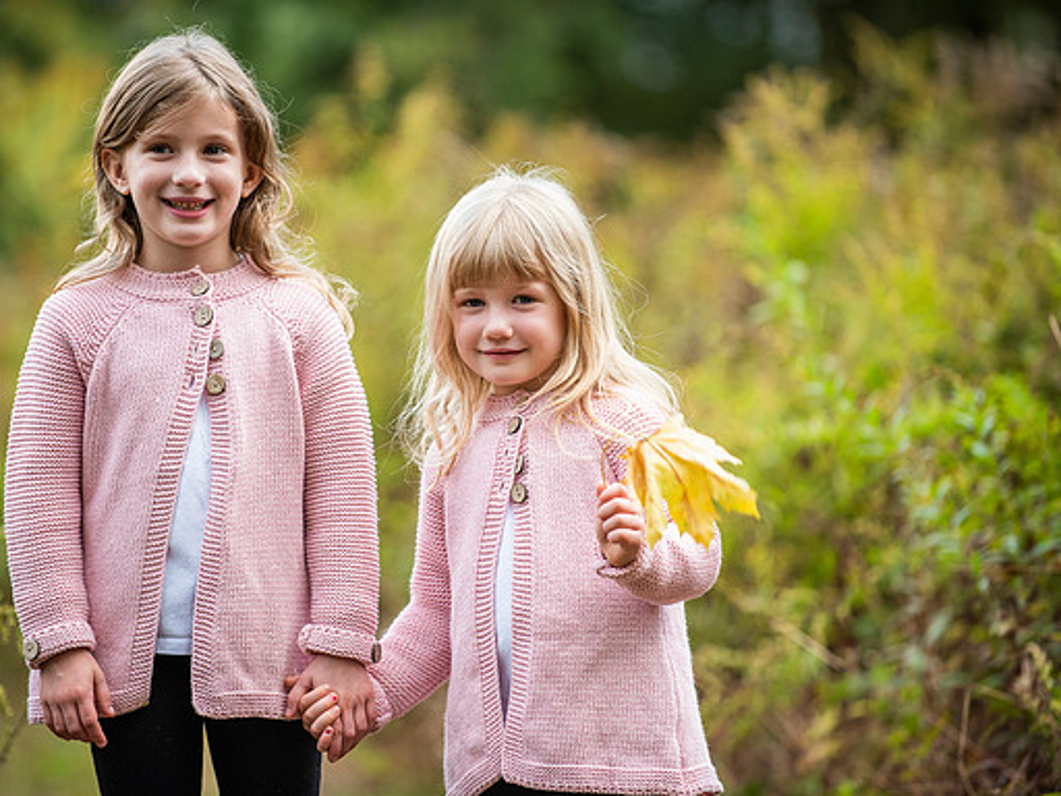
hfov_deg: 10.1
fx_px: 6008
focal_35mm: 196
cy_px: 397
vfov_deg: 7.6
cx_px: 468
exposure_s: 1/640
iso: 400
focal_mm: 180
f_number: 2.8
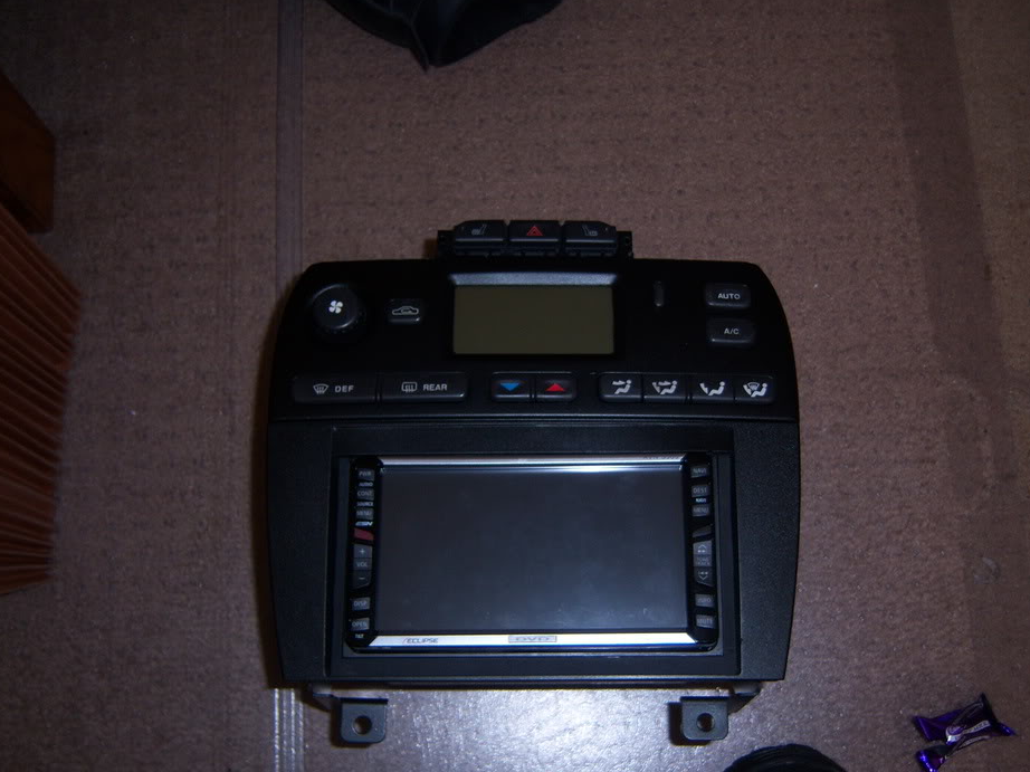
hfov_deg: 46.8
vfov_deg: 35.9
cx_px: 527
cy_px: 414
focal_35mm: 40
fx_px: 1190
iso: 80
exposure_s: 1/60
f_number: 2.8
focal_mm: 7.5
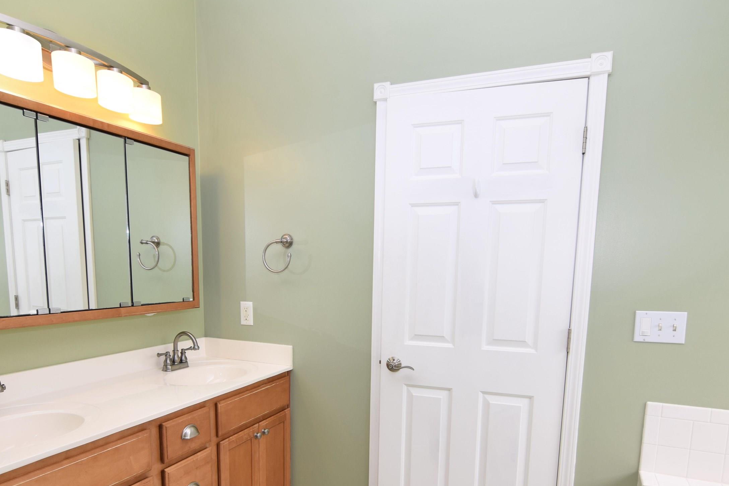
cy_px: 339
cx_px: 343
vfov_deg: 51.1
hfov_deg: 72.9
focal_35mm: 24
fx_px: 493
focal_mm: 11.5
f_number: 5
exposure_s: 1/200
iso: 220
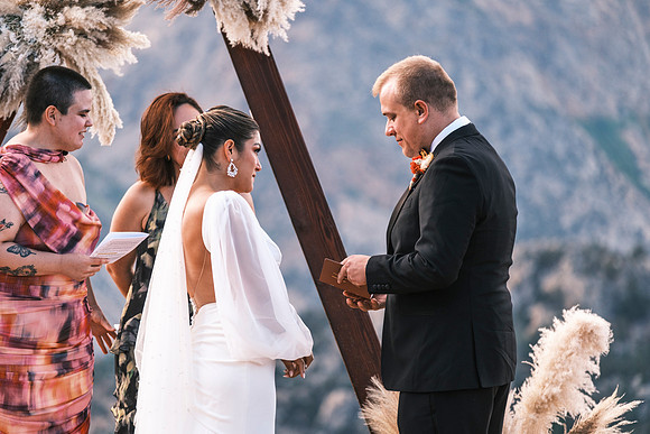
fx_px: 3648
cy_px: 217
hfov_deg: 10.2
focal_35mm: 202
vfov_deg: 6.8
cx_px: 325
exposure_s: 1/1100
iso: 400
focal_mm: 134.4
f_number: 2.8
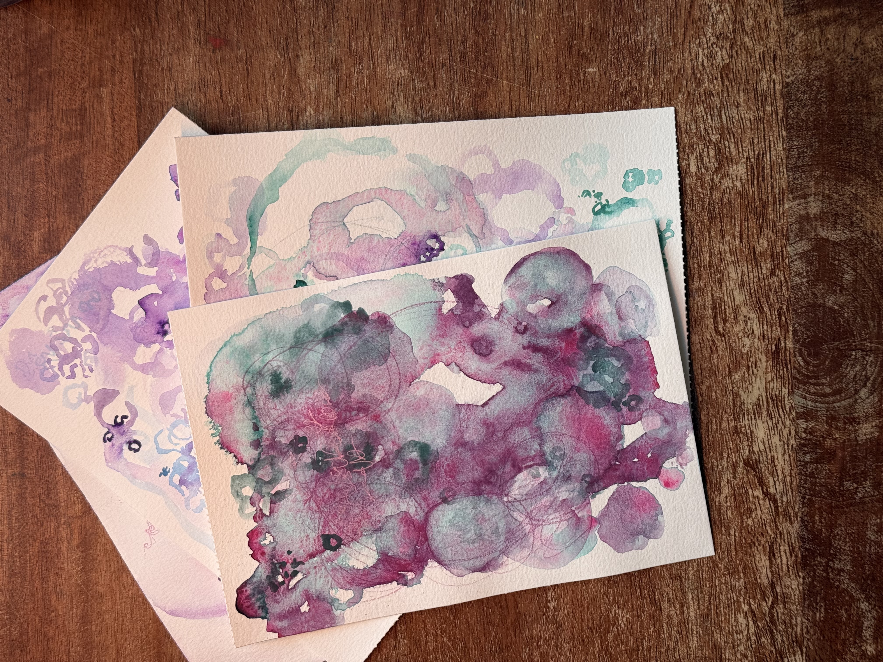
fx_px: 1224
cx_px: 442
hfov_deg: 39.7
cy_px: 331
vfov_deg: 30.3
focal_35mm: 48
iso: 80
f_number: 1.78
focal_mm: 6.76
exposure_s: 1/530
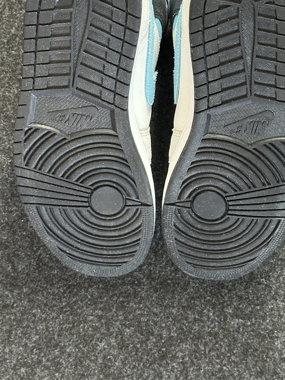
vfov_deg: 26.5
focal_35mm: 73
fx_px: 801
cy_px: 130
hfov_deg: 20.2
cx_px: 160
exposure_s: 1/25
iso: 500
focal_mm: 6.86
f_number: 1.78
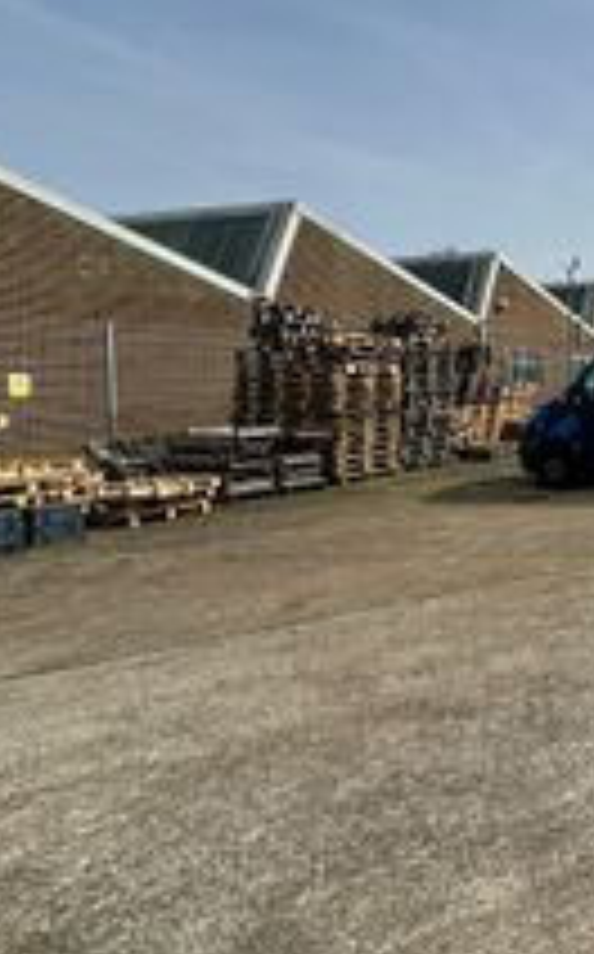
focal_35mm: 28
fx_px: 727
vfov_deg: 65.8
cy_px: 374
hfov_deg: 31.9
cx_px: 801
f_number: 2.2
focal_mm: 2.22
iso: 50
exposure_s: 1/3300
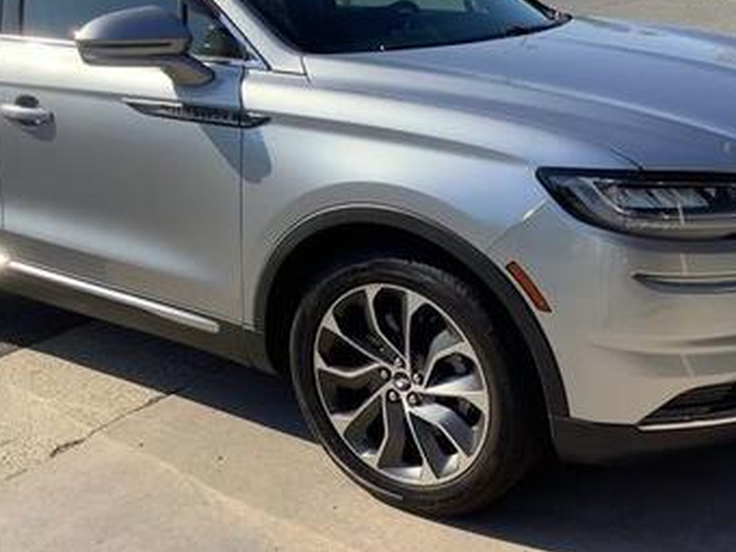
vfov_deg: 31.4
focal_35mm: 46
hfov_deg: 41.1
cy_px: 206
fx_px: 978
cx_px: 429
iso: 25
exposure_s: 1/959
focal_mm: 3.3
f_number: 2.4
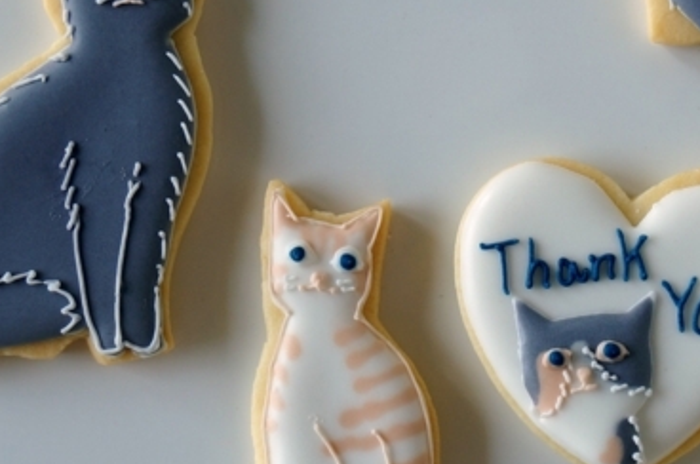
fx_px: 2756
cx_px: 612
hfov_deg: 14.3
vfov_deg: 9.6
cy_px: 167
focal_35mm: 142
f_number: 4
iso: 100
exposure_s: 1/200
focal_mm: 34
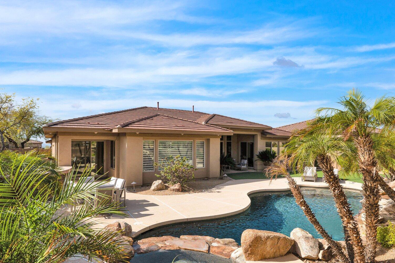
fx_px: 208
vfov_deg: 64.5
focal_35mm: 19
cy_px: 141
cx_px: 206
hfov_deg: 86.9
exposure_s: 1/640
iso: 320
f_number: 10
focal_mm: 14
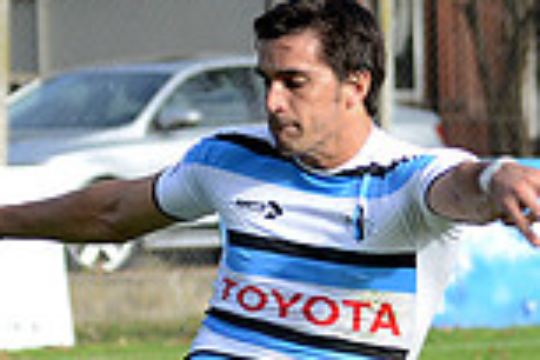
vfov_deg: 3.6
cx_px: 127
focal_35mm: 378
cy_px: 461
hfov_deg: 5.4
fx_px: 5670
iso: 500
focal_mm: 100
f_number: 4
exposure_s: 1/1000
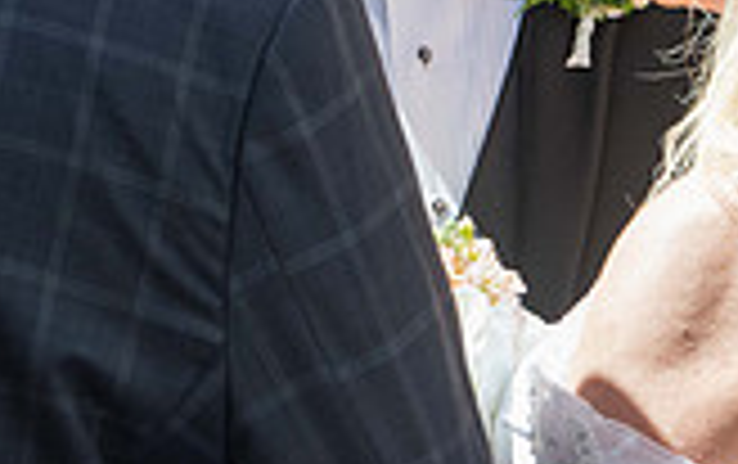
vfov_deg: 3.3
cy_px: -79
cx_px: 261
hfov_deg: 5.2
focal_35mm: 403
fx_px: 8117
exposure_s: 1/2000
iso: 640
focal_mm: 112
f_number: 4.5
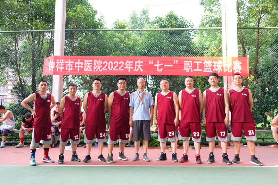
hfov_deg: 65.5
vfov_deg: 46.4
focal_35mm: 28
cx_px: 139
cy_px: 92
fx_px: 216
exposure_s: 1/125
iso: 320
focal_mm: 18.8
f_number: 2.8
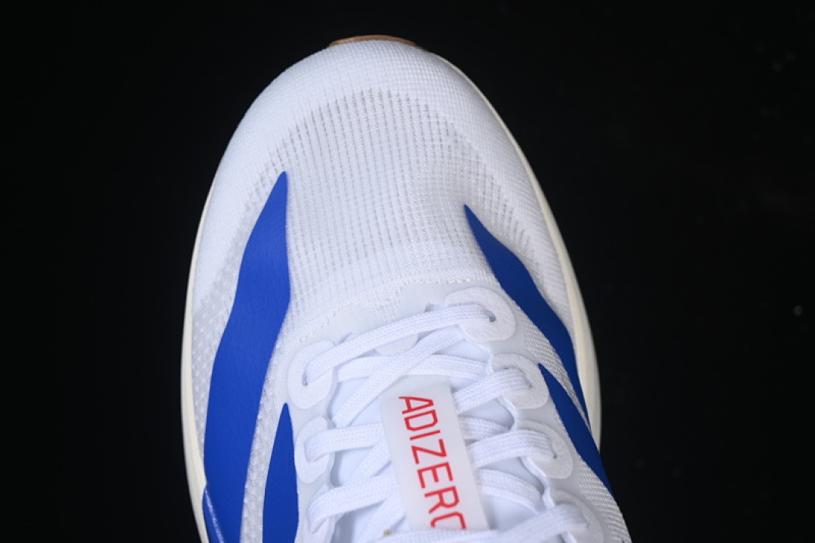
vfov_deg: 18.2
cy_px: 272
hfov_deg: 27.0
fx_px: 1698
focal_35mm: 75
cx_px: 408
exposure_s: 1/100
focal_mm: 50
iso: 160
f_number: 7.1
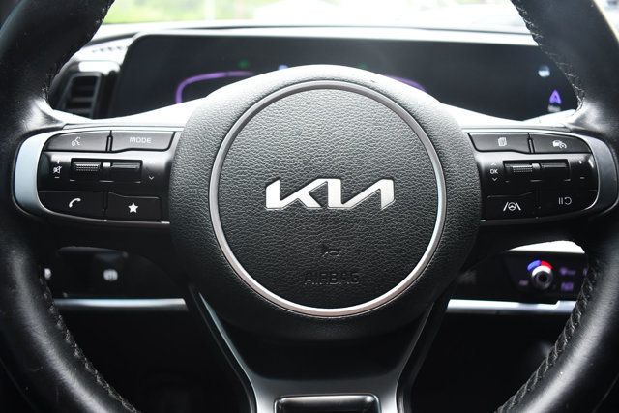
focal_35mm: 30
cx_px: 310
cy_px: 206
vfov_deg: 43.6
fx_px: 516
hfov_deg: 61.9
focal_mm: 20
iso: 800
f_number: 3.5
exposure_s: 1/160
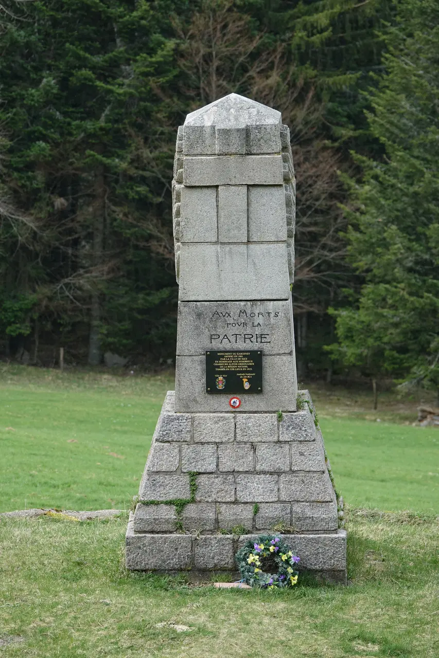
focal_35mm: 247
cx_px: 220
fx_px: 4519
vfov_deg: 8.3
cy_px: 329
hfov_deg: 5.6
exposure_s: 1/250
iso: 100
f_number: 4
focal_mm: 90.45
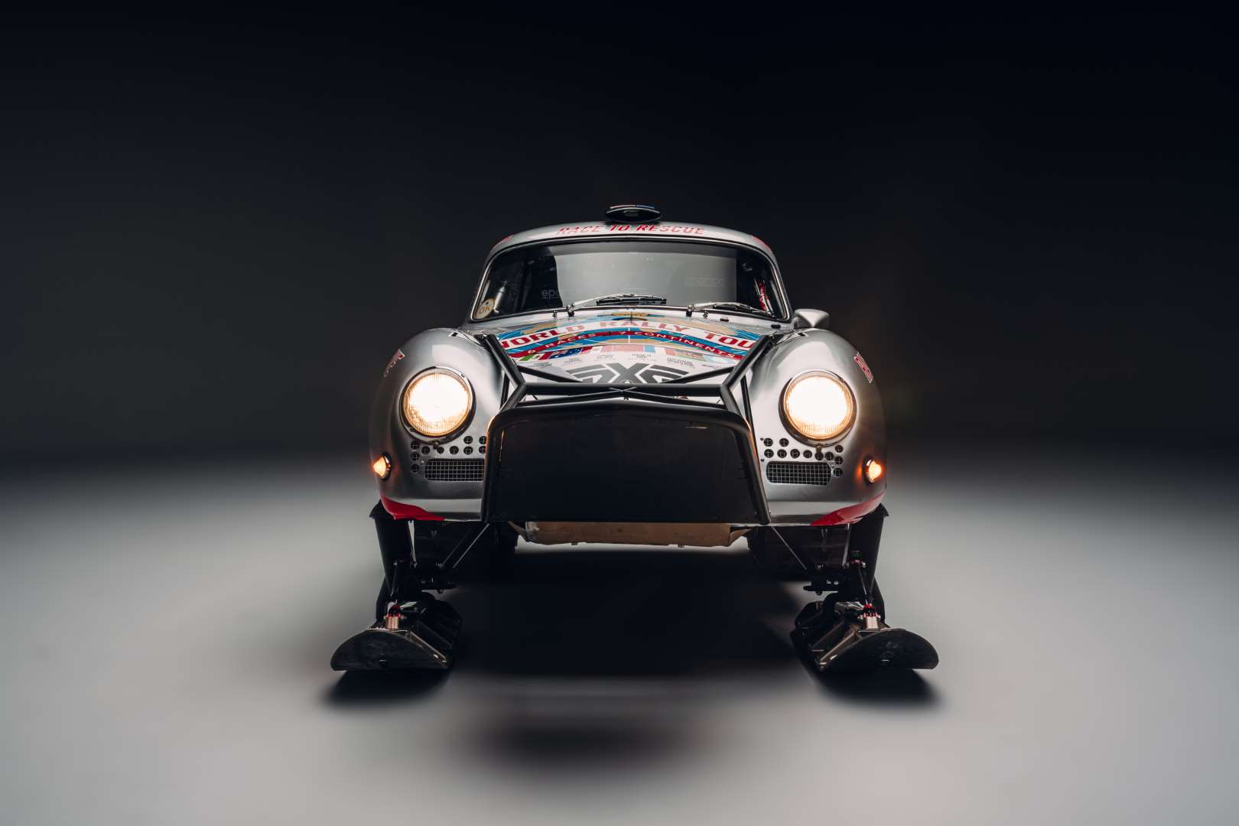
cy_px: 413
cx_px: 620
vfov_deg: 26.0
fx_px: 1790
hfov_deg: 38.2
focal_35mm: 52
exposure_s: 1/1.67
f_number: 9
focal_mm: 52
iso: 100
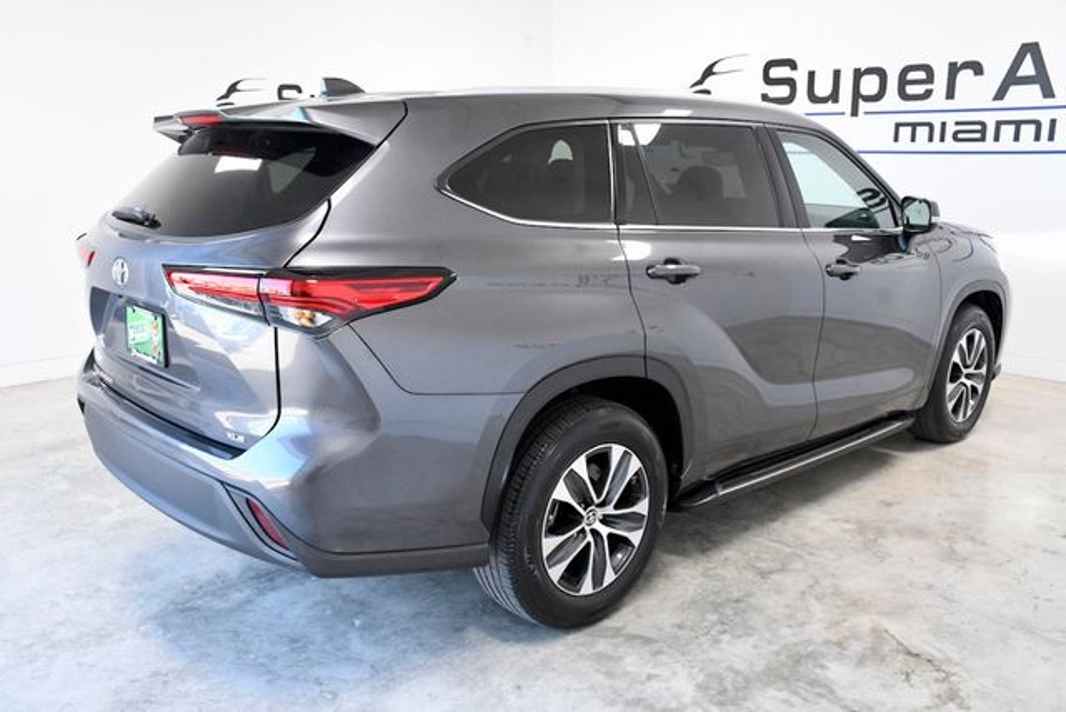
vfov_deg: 40.0
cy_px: 356
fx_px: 977
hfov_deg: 57.2
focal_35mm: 33
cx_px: 533
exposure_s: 1/200
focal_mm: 22
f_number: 7.1
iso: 2500
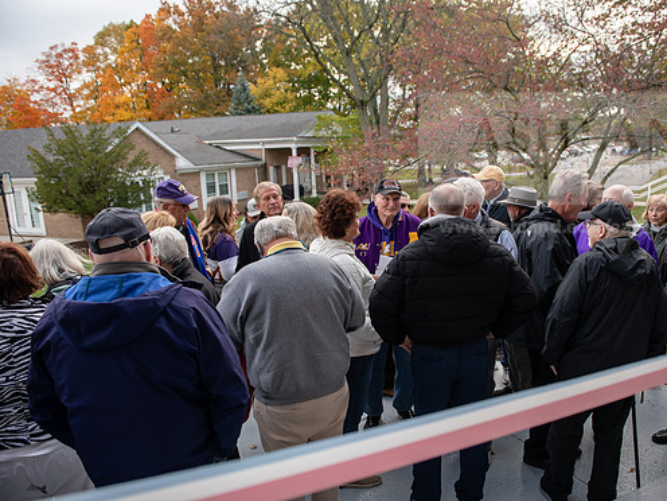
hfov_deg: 65.1
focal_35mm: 27
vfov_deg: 51.4
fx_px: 520
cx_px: 378
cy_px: 255
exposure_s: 1/250
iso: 250
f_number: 3.5
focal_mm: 24
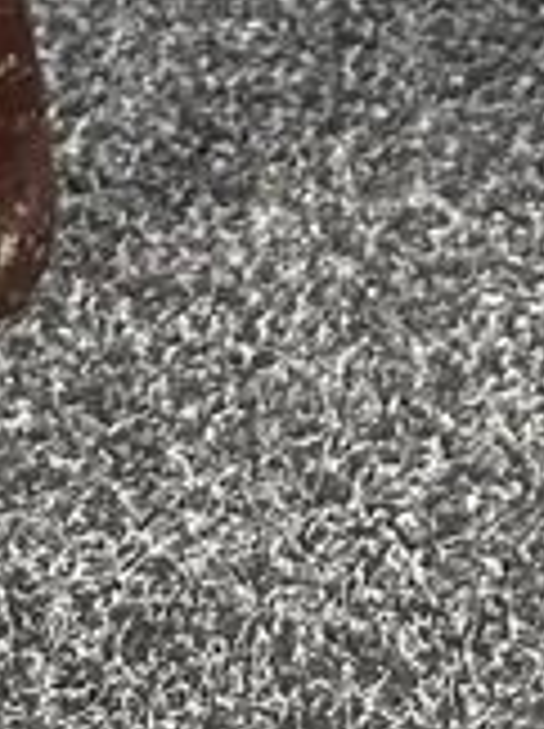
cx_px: 787
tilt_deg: -26.9
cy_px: -1314
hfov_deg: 9.5
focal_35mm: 152
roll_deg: +1.1
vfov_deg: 10.2
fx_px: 3193
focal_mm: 6.86
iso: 640
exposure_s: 1/50
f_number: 1.78
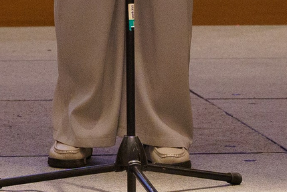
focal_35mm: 312
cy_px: -355
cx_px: -8
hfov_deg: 6.6
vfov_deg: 4.3
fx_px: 2487
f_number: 3.5
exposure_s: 1/160
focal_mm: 52.3
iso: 4000
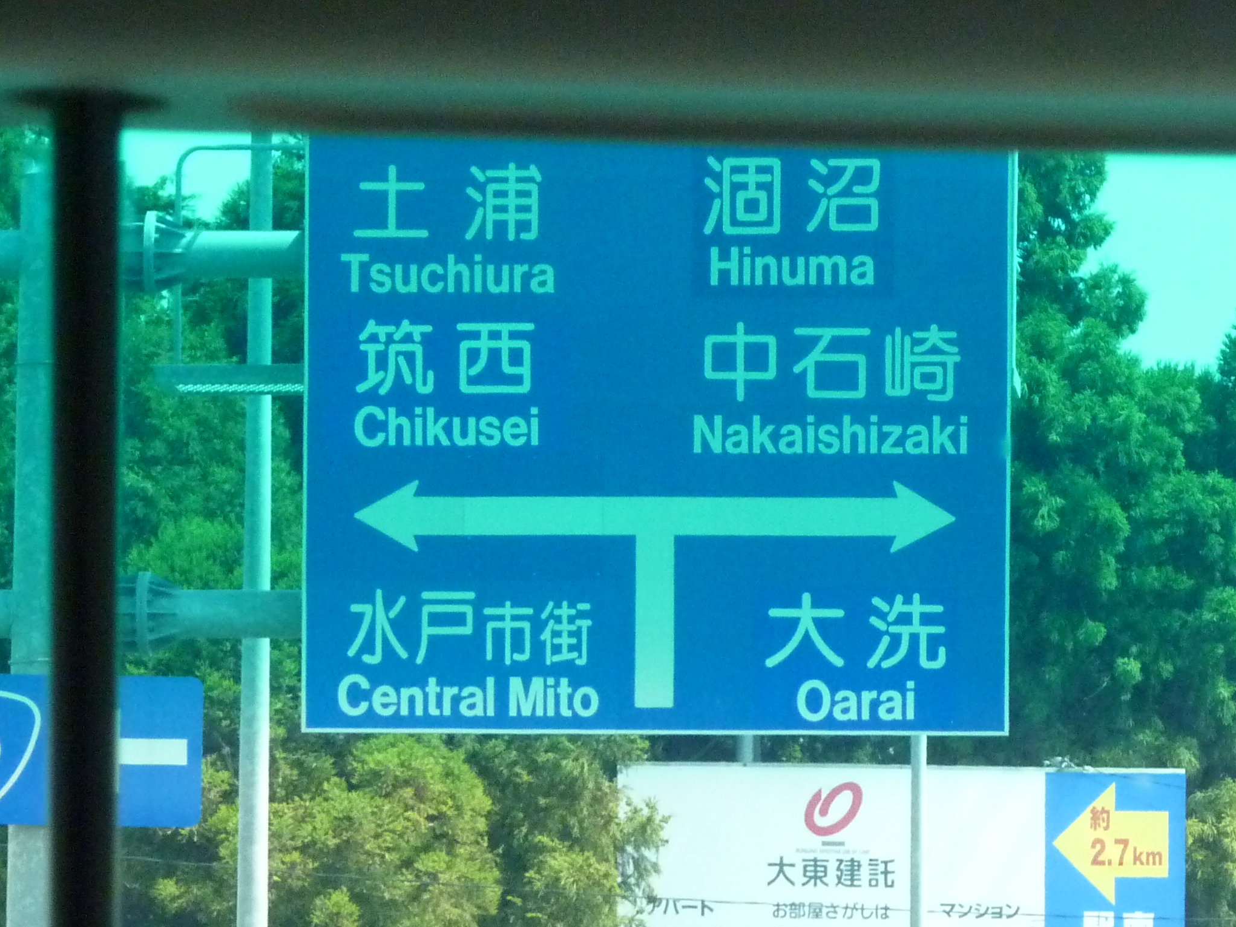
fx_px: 11746
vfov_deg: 4.5
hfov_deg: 6.0
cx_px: 619
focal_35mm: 329
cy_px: 464
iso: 500
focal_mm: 29.9
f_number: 4.5
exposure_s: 1/500
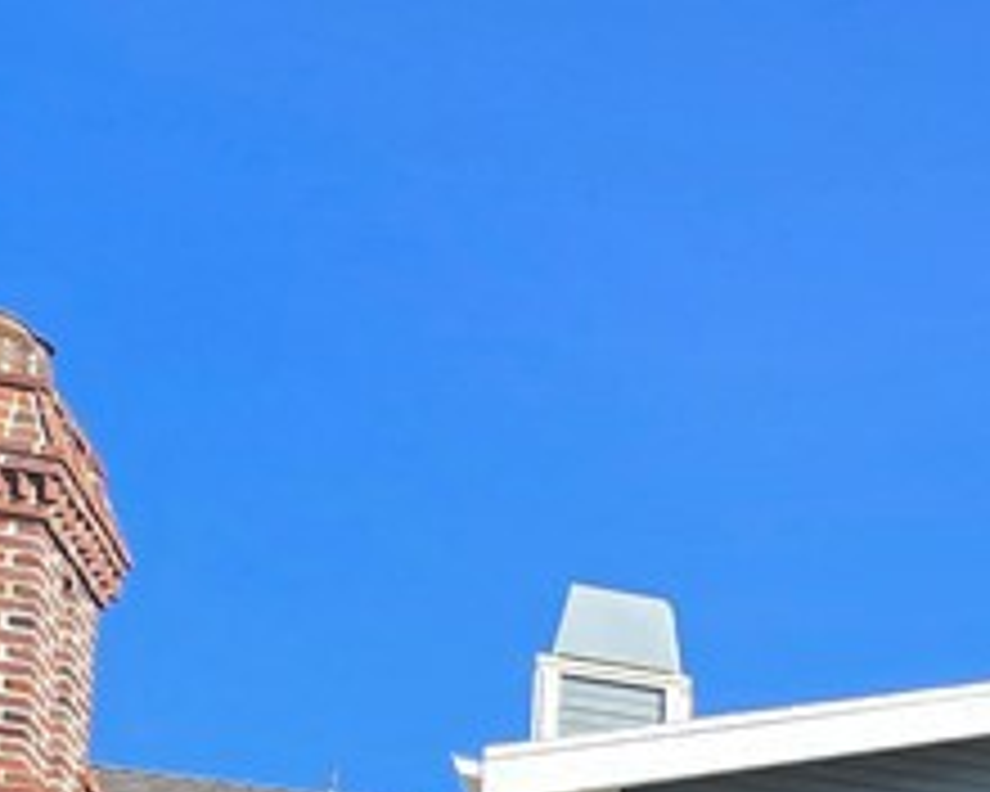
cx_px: 1584
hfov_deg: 23.5
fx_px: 1729
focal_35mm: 59
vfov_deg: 19.3
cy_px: 1436
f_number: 2.2
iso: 50
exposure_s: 1/1429
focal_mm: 2.2
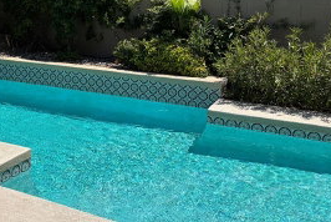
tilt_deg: -6.1
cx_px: 46
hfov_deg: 36.3
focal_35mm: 52
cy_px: 42
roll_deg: -1.4
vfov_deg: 25.6
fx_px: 479
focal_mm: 5.96
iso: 50
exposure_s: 1/4630
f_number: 1.6
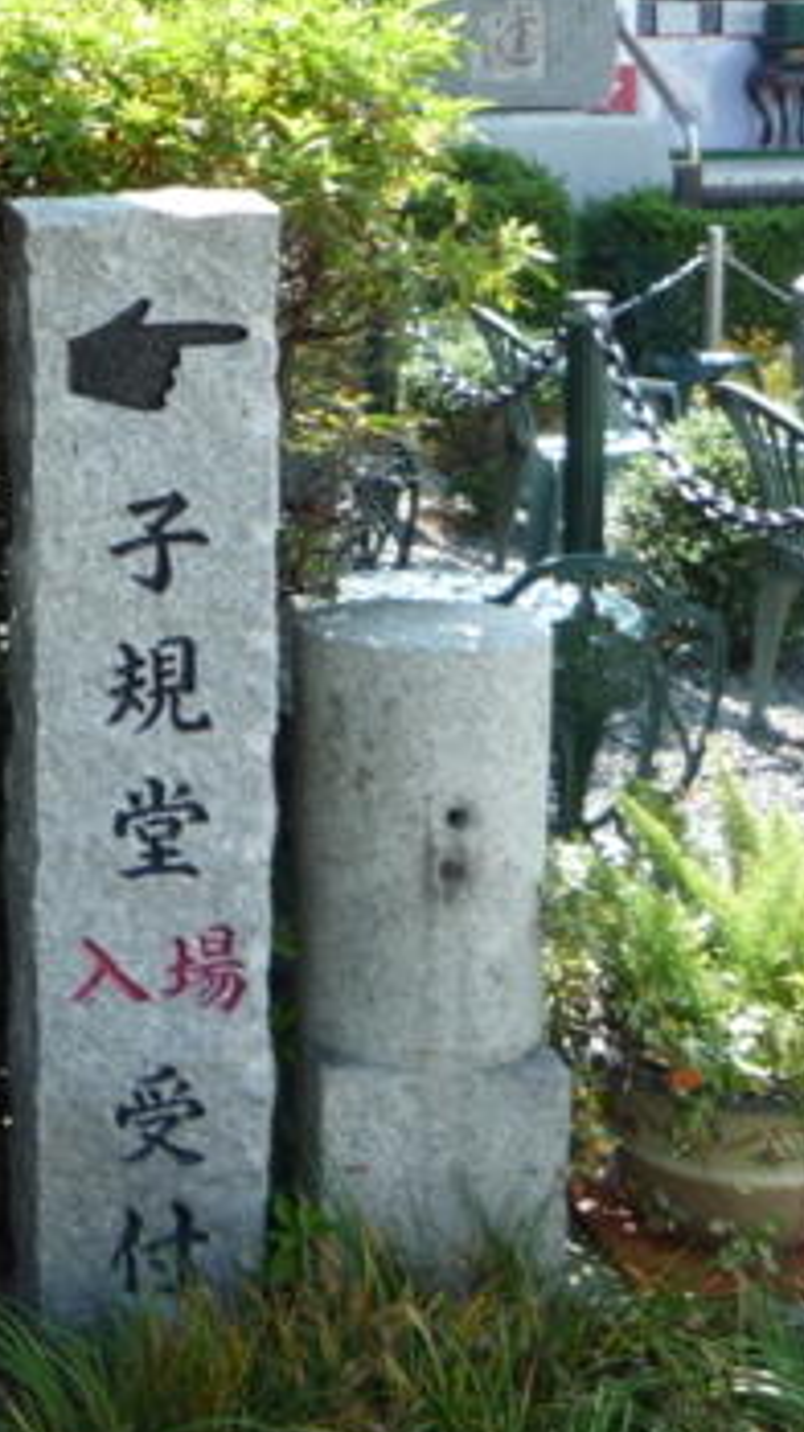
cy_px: 291
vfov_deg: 27.7
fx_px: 2846
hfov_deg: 14.3
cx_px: -611
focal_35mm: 75
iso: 100
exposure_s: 1/100
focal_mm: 5.2
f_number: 4
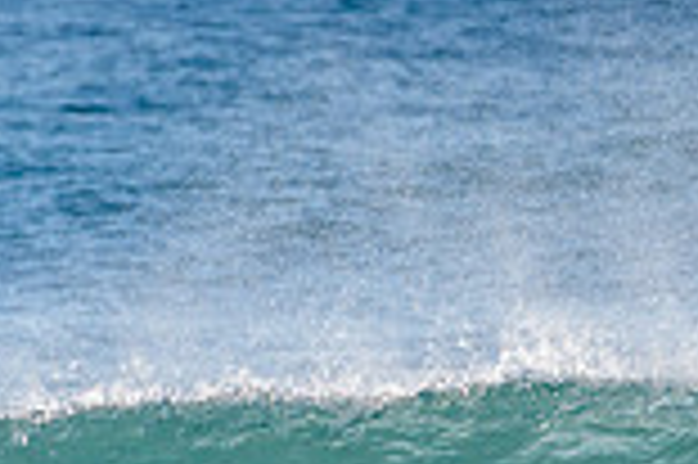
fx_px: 44547
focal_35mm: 2300
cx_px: 760
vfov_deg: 0.6
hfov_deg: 0.9
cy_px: 633
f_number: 5.6
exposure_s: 1/2000
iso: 180
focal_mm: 500
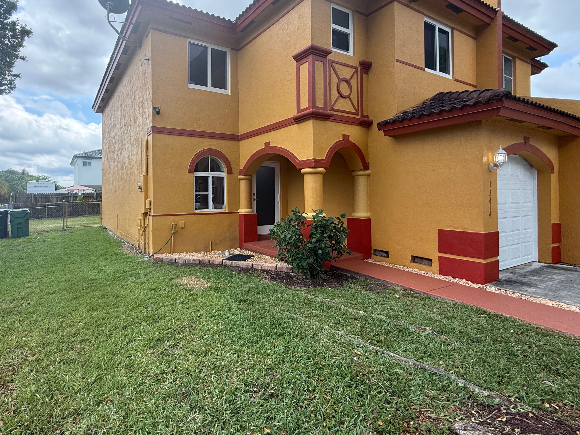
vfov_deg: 71.4
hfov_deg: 85.9
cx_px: 214
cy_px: 193
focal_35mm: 18
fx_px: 302
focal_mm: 2.22
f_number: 2.2
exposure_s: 1/427
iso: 64
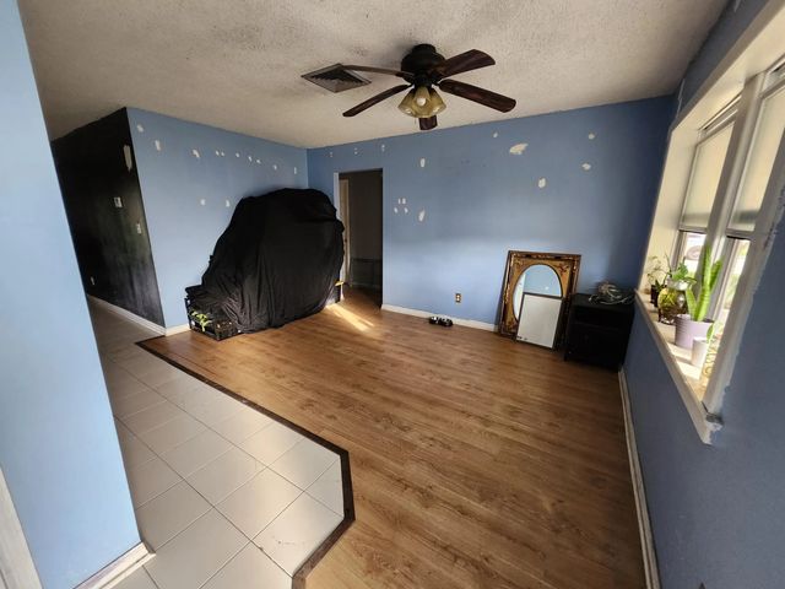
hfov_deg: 106.2
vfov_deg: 89.9
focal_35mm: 13
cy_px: 294
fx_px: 295
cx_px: 392
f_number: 2.2
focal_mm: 1.74
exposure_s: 1/60
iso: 400
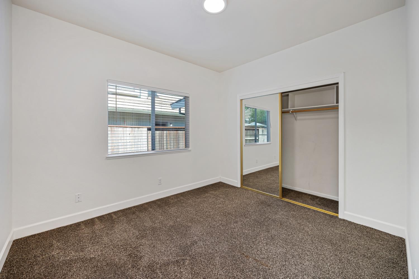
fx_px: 163
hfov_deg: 104.3
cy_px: 140
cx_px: 210
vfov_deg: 81.2
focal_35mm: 14
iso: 640
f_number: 6.3
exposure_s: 1/160
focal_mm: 14
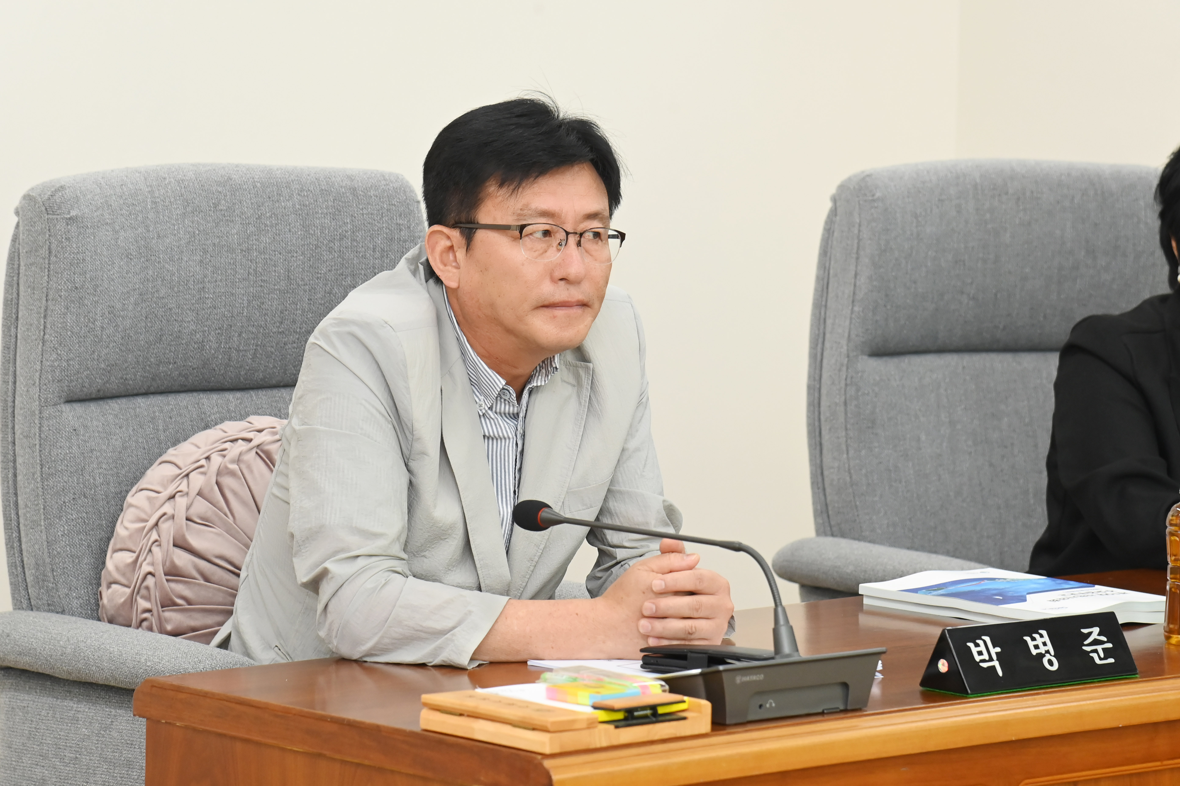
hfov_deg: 17.1
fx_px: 3933
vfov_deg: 11.4
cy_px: 393
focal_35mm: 120
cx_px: 590
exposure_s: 1/250
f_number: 6.3
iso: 2500
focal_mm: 120
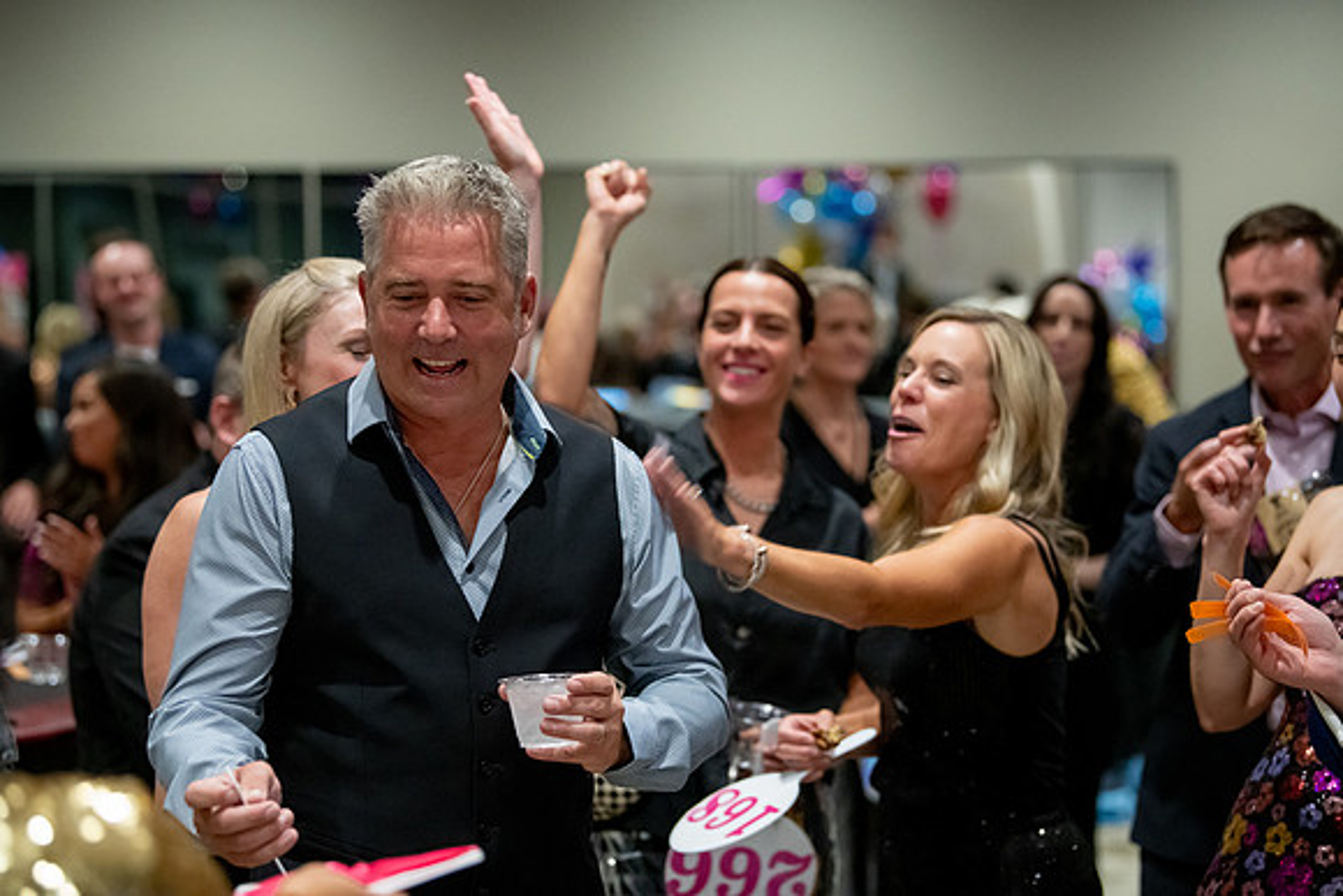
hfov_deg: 23.1
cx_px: 672
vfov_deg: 15.6
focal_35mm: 88
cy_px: 448
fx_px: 3280
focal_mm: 86
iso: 6400
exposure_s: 1/160
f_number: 2.8
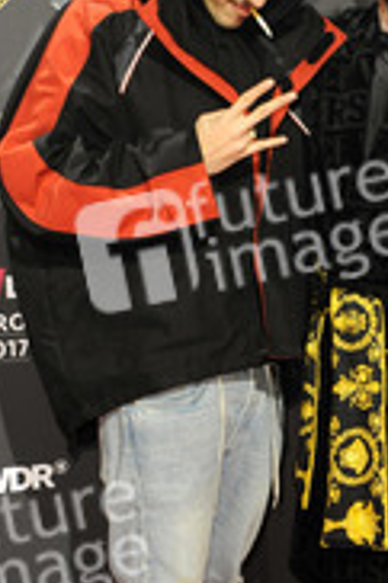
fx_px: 1425
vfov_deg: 23.0
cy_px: 397
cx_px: 335
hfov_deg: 15.4
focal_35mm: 88
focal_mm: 40
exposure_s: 1/160
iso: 2500
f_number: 7.1
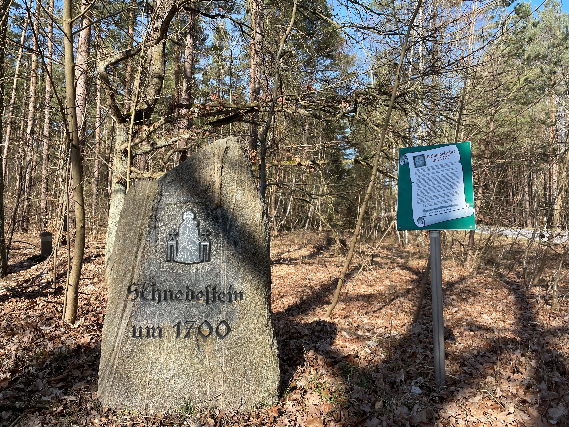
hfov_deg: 67.3
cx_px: 284
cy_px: 214
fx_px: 427
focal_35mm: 26
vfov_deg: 53.1
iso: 32
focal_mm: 4.2
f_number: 1.6
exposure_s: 1/1082
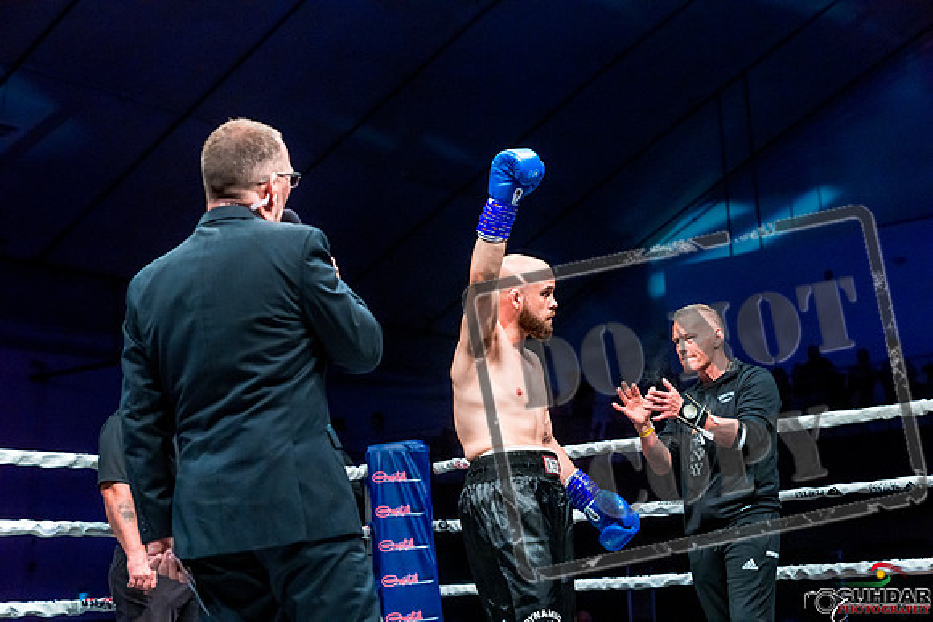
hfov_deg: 30.5
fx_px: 1711
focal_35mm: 66
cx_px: 466
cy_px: 311
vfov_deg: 20.6
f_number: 4
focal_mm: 66
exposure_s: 1/1000
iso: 4000
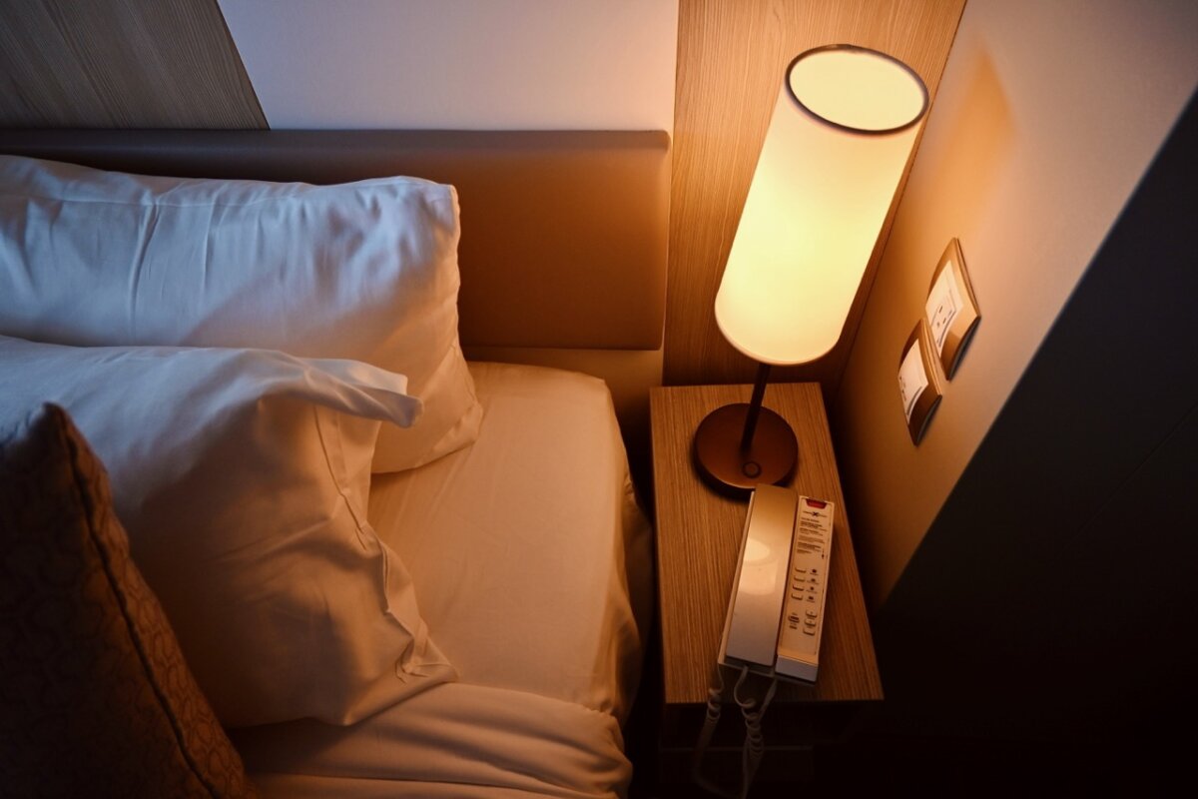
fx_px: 799
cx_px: 599
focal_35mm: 24
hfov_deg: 73.7
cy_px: 400
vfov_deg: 53.1
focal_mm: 16
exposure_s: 1/125
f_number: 3.5
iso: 400
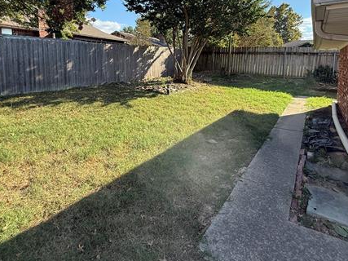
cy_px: 83
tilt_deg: -4.6
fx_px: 211
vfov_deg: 61.6
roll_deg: +0.1
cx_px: 186
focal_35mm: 21
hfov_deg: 78.9
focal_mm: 2.22
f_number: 2.2
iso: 64
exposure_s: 1/726
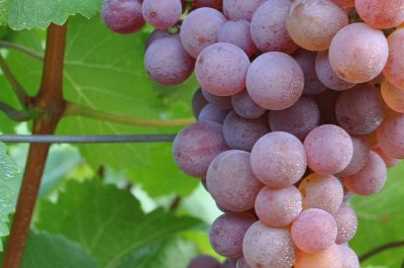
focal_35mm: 123
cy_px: 110
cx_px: 363
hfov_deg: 16.5
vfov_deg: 11.1
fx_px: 1378
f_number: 7.1
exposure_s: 1/60
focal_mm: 32
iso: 400
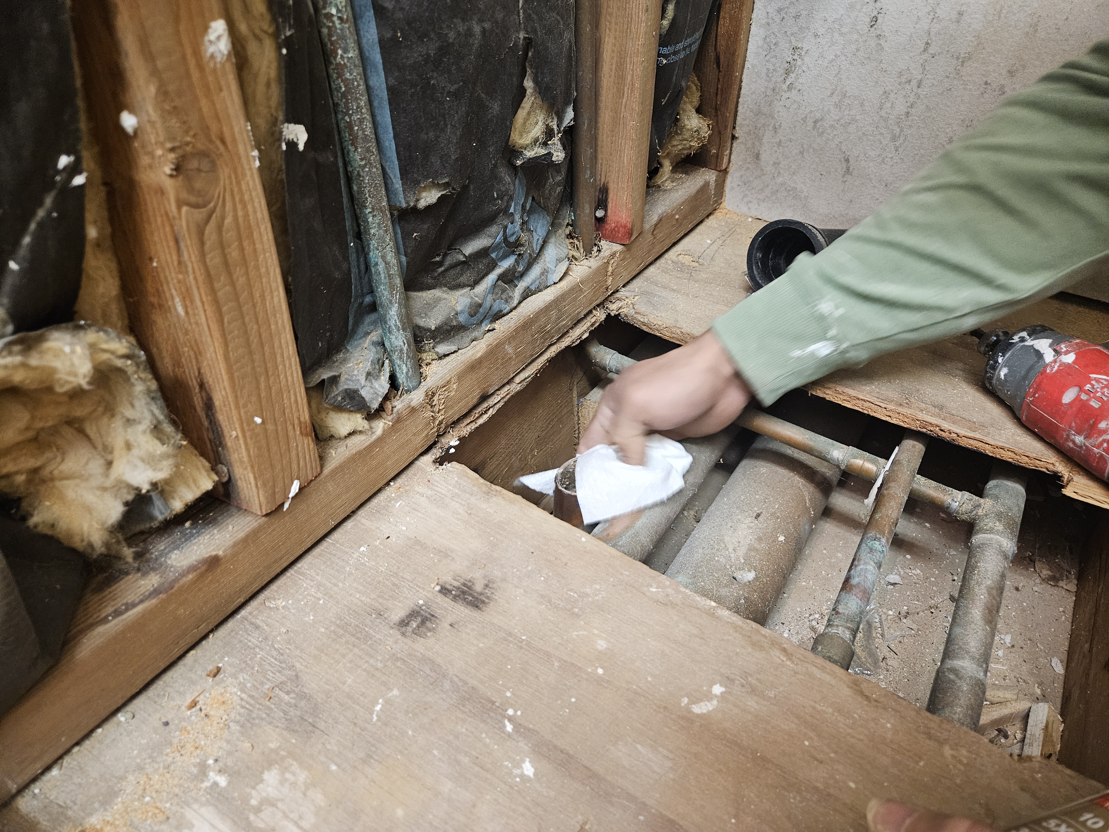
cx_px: 554
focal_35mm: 23
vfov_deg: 58.9
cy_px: 416
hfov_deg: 73.9
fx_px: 737
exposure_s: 1/60
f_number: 1.8
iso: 640
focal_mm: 5.4
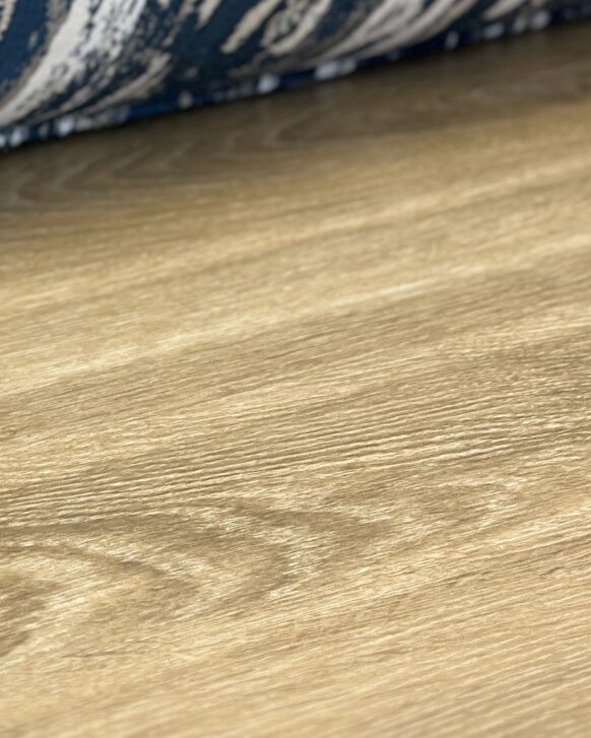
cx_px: -357
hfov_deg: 9.1
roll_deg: -0.6
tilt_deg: -13.3
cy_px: -167
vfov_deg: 11.4
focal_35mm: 165
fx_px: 3606
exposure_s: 1/120
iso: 80
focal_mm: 6.86
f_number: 1.78
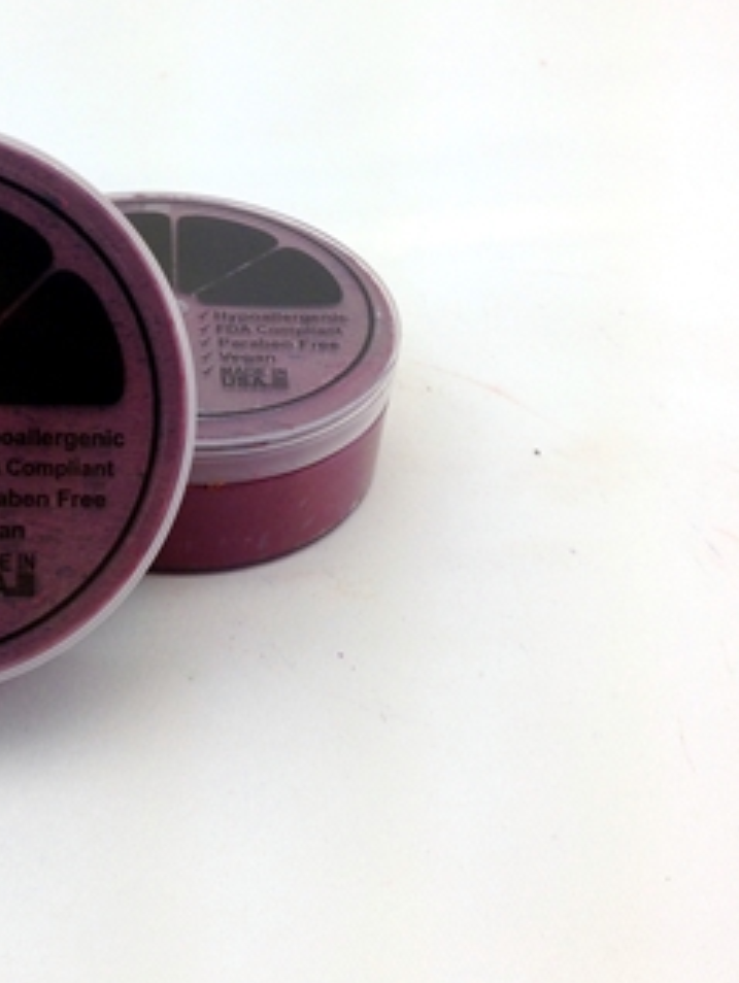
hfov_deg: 25.2
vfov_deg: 33.7
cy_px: 408
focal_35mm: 57
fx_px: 1620
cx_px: 130
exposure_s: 1/156
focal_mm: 4.12
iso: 50
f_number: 2.4
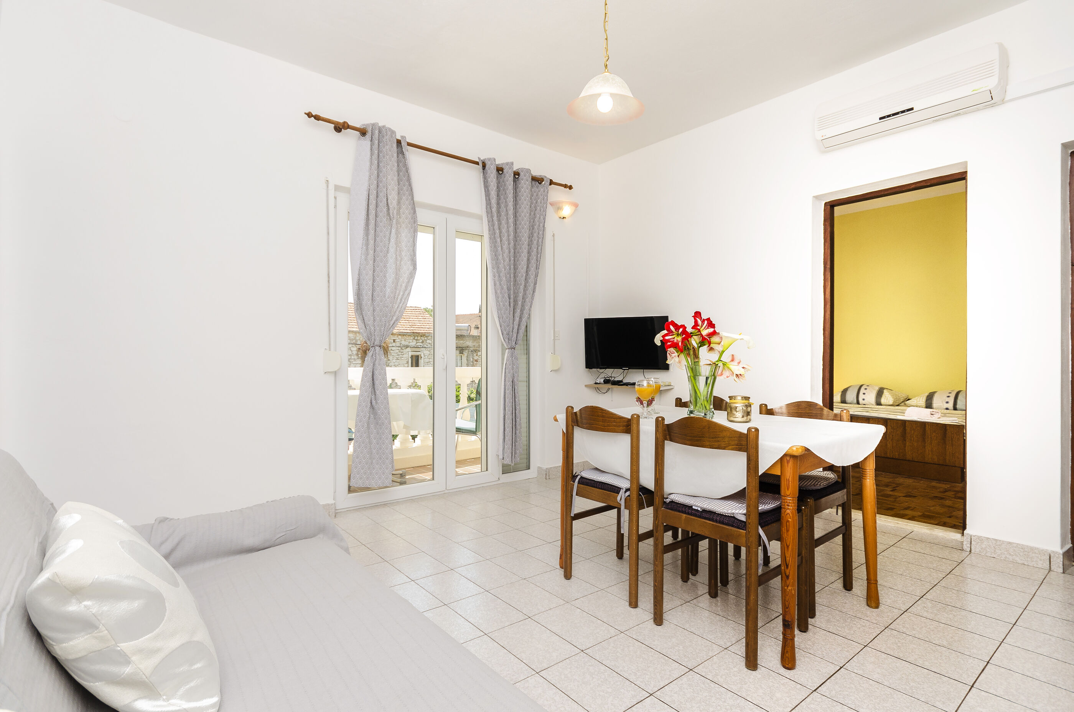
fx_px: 536
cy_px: 356
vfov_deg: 67.2
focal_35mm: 18
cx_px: 537
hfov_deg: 90.1
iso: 160
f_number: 7.1
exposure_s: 1/160
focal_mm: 12
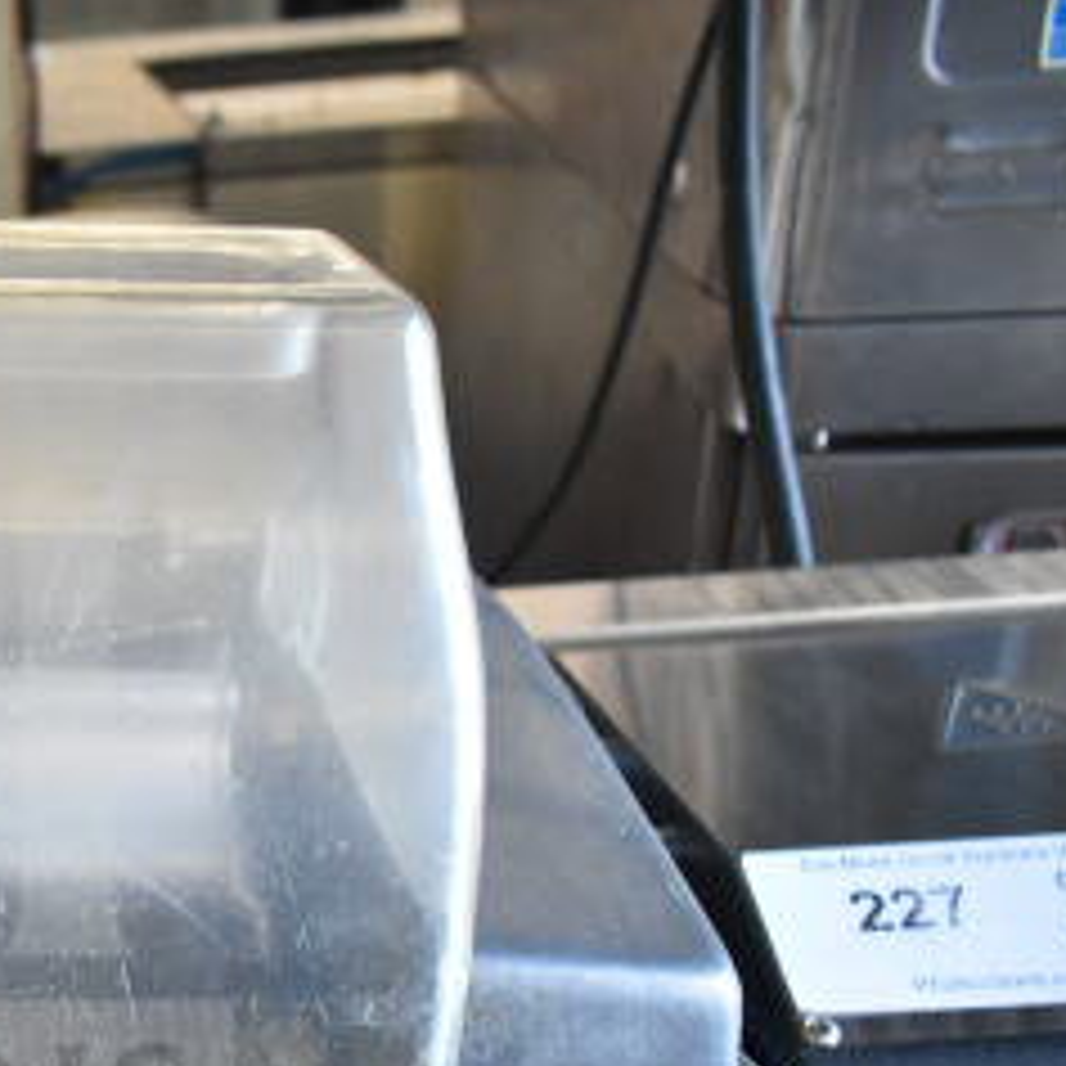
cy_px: 857
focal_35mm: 59
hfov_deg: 25.5
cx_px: -274
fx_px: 2056
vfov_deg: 28.4
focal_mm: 18
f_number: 4
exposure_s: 1/60
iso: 1600
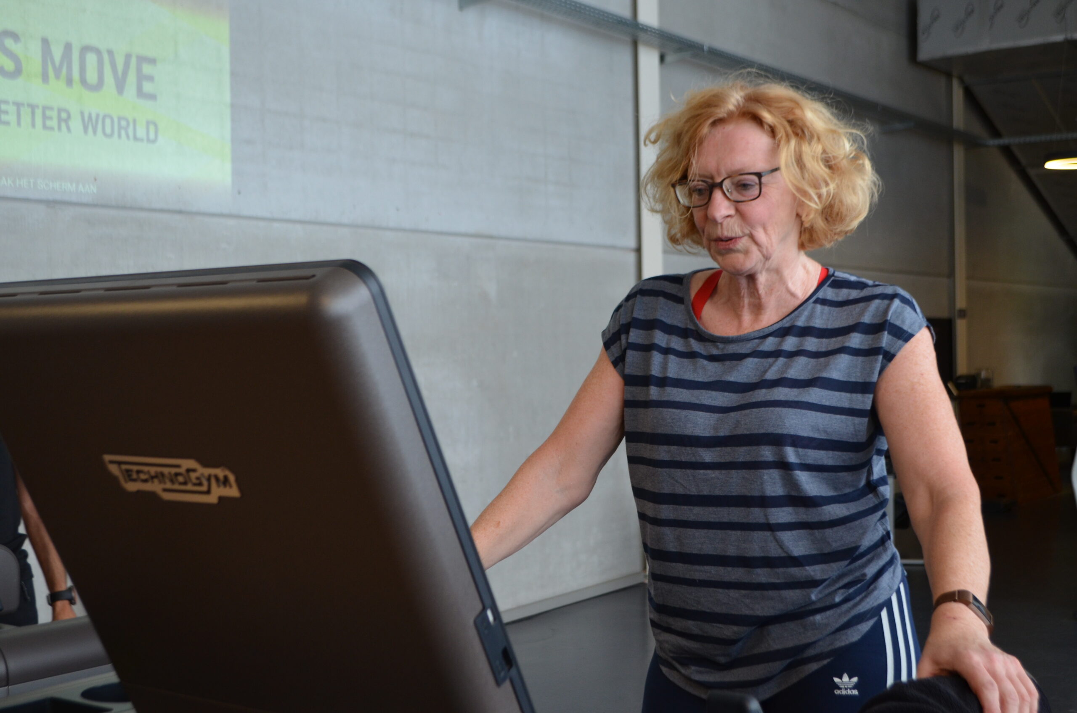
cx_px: 538
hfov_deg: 41.2
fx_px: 1433
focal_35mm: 48
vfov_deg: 28.0
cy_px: 356
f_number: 4.8
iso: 560
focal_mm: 32
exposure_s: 1/60
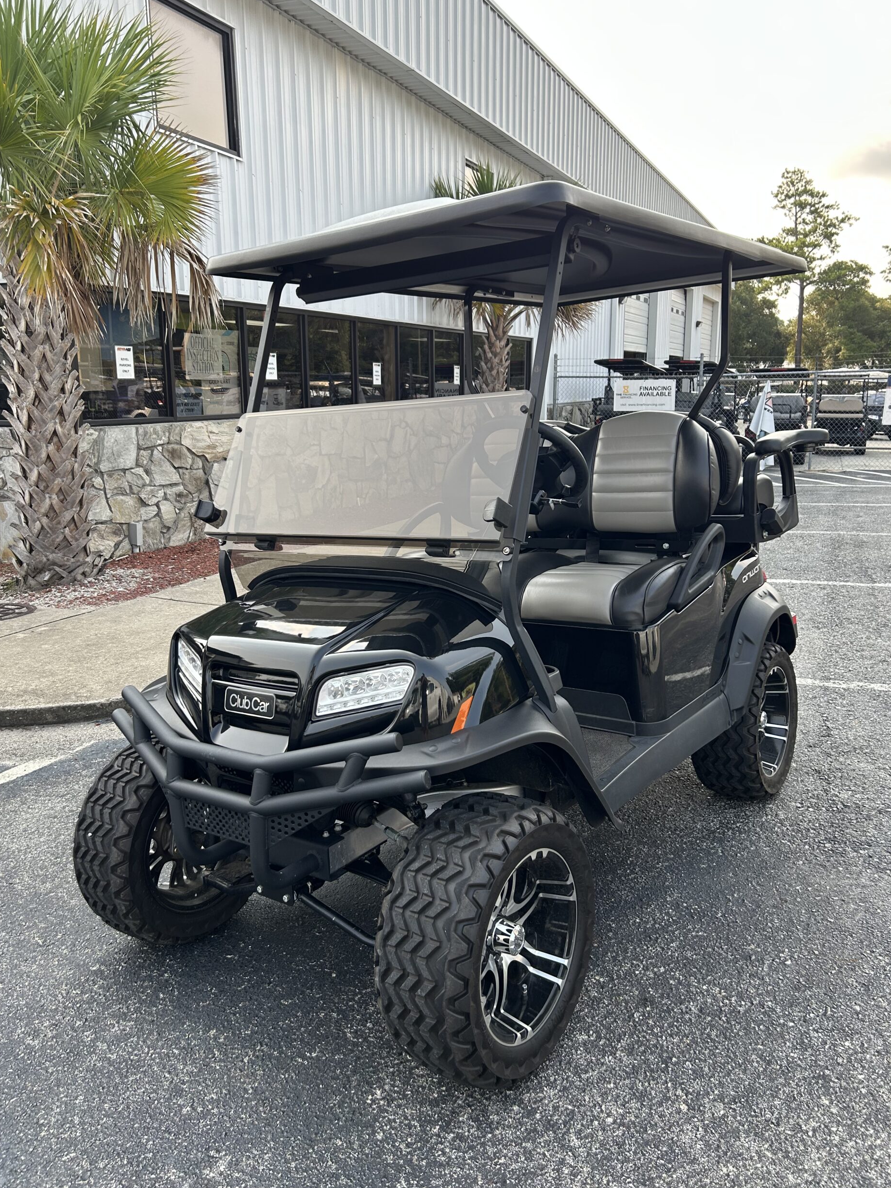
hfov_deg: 51.4
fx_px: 927
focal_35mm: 27
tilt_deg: -11.3
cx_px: 449
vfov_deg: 65.3
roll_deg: +0.6
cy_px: 577
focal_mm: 5.7
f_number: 1.5
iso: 50
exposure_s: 1/658
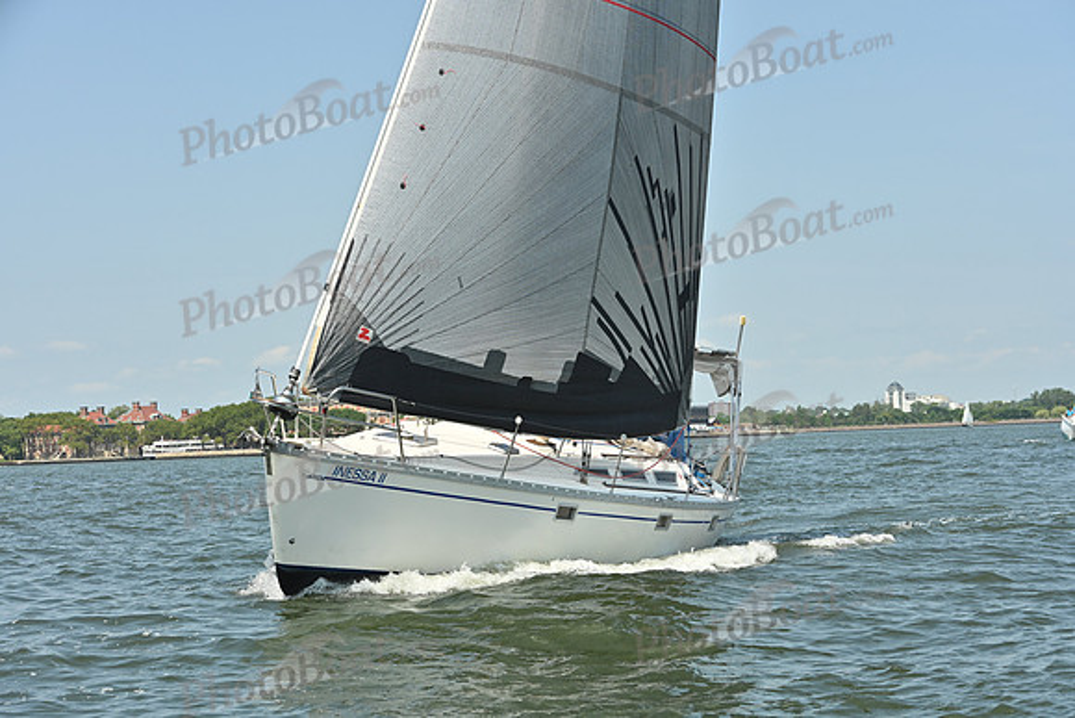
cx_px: 538
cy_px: 359
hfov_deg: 28.8
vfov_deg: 19.5
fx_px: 2091
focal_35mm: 70
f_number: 7.1
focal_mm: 70
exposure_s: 1/1250
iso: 320
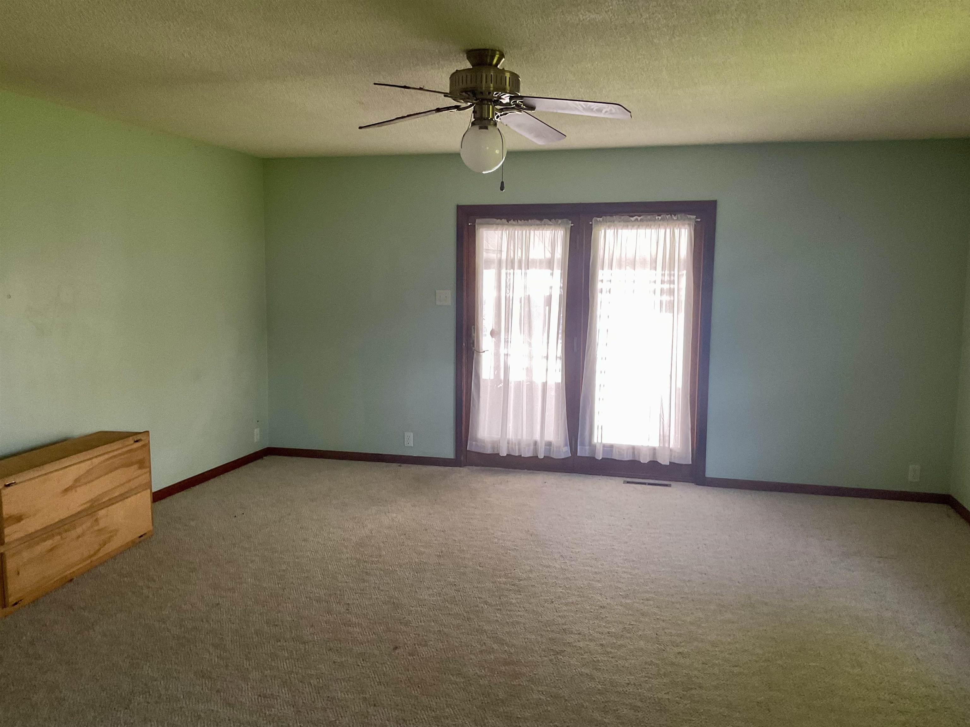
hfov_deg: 61.7
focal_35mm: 29
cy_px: 364
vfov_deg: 48.2
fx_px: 813
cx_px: 485
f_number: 1.8
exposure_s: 1/60
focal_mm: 3
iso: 125
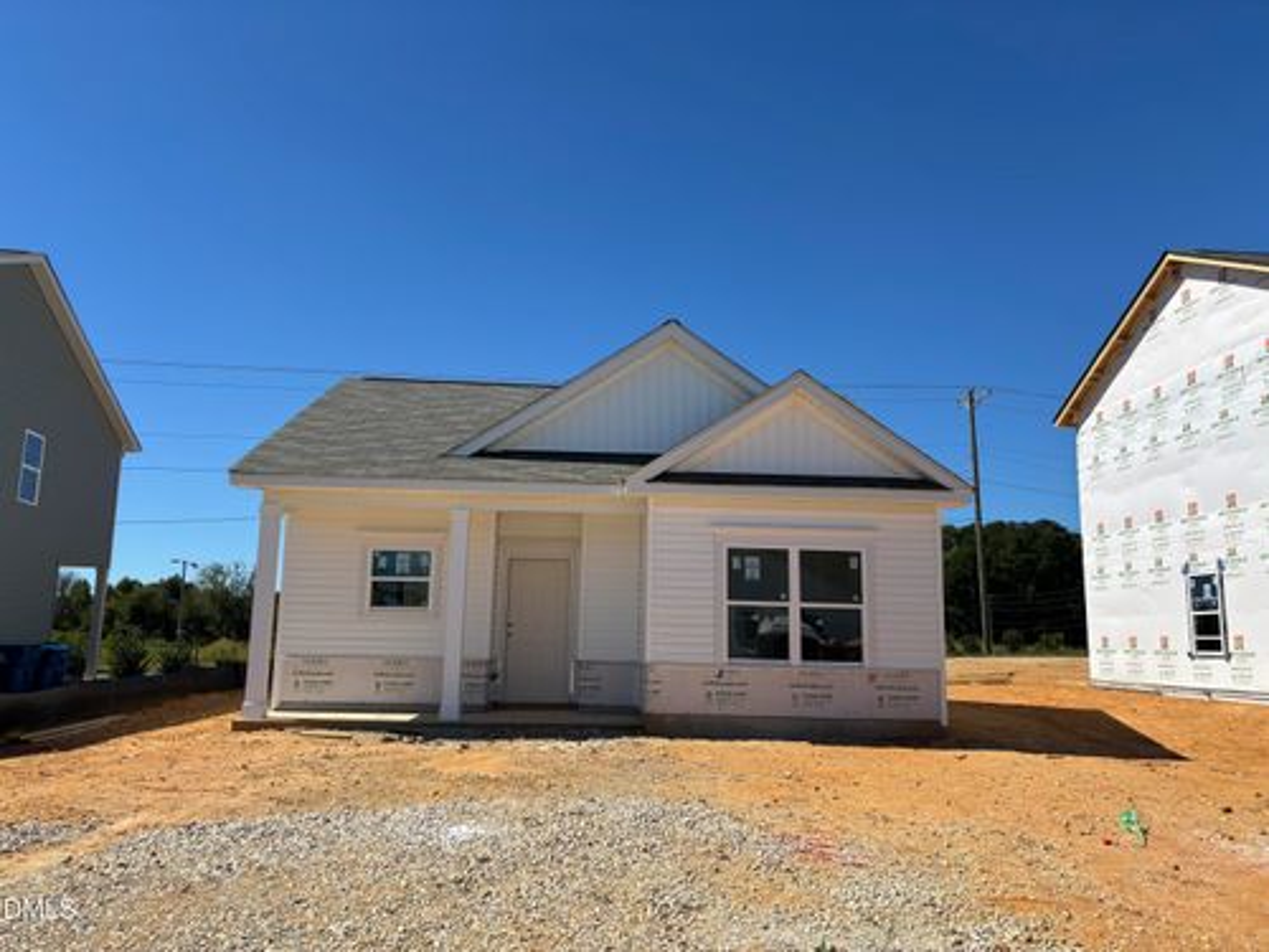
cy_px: 476
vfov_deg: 53.1
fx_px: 953
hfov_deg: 67.3
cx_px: 634
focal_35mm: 26
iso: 50
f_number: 1.6
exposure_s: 1/4425
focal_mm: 5.96
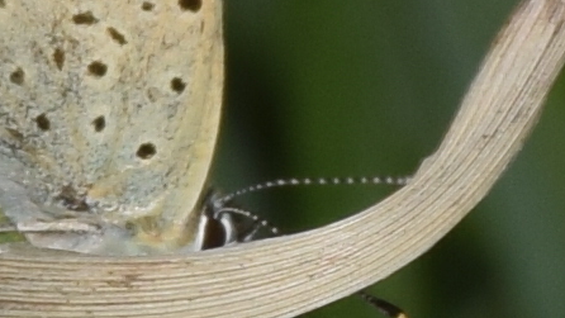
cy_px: -86
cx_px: 76
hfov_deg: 4.6
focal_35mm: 473
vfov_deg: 2.6
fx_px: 7087
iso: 100
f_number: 11
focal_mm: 140
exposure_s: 1/160
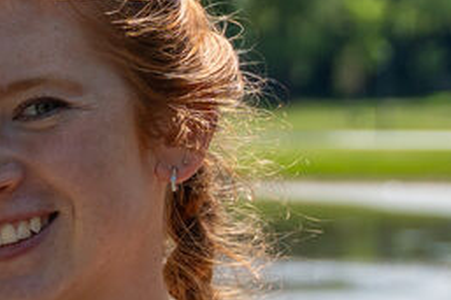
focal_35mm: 162
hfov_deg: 11.6
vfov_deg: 8.4
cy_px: 107
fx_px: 2032
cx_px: -395
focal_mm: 34.7
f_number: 2.8
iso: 125
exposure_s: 1/1600
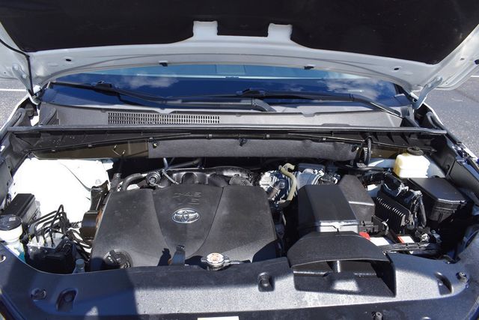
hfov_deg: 67.4
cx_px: 240
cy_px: 160
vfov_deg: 48.0
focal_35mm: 27
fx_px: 359
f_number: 8
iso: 110
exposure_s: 1/250
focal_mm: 18
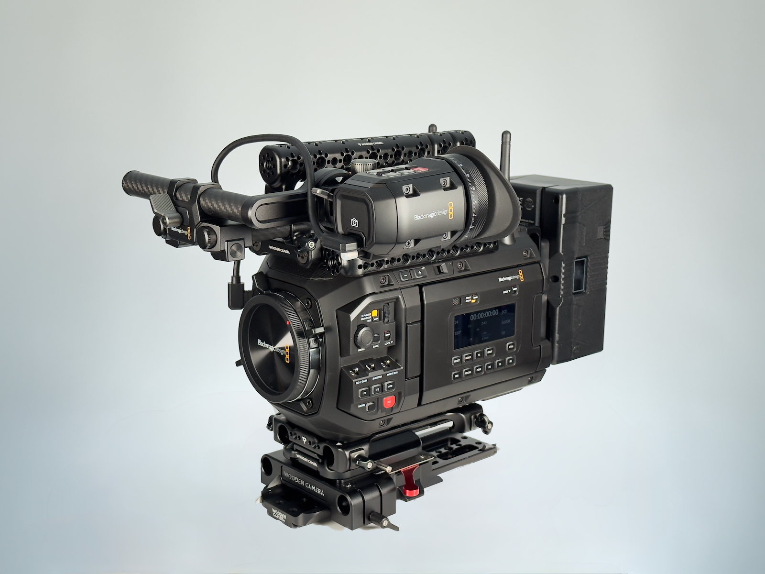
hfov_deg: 39.7
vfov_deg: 30.3
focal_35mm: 48
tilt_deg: -11.3
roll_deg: +1.0
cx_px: 382
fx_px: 1061
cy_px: 287
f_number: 1.78
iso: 160
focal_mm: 6.76
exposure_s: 1/236
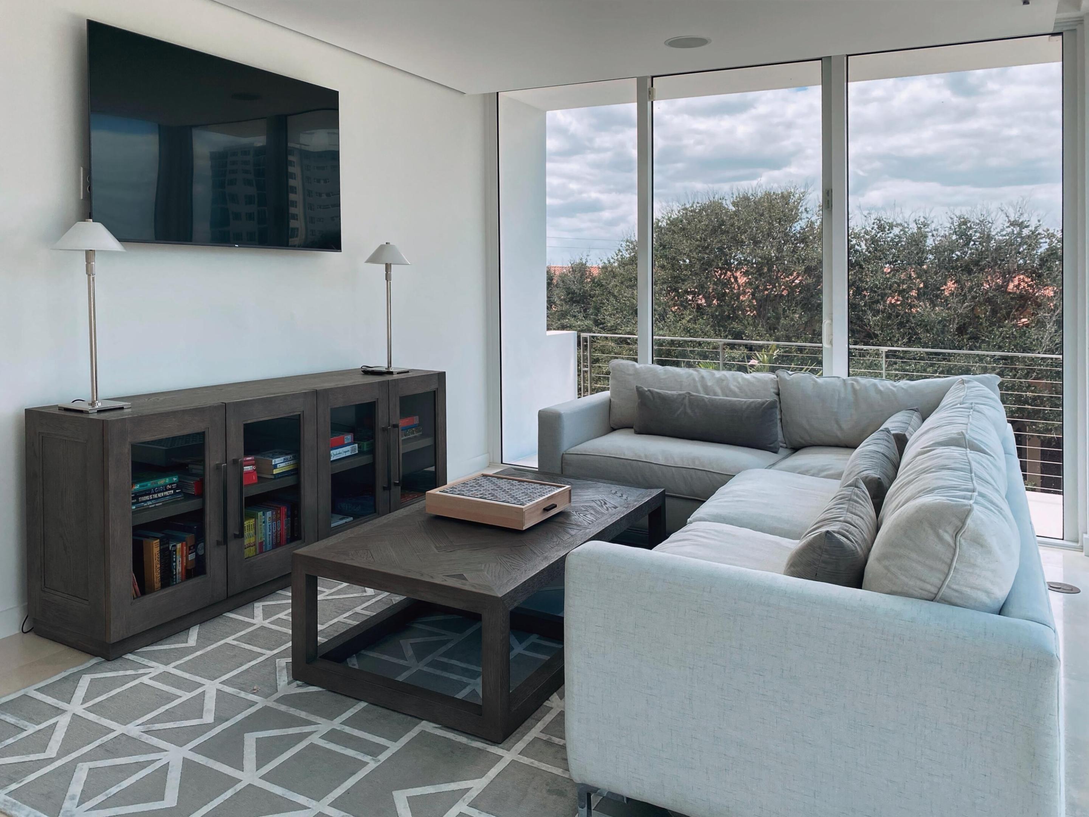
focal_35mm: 26
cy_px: 408
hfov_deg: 67.3
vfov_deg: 53.1
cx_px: 544
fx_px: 818
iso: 32
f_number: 1.8
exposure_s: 1/942
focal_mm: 4.25
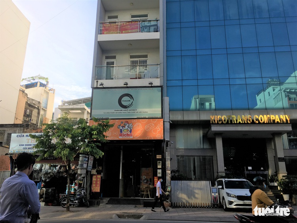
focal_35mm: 29
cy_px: 112
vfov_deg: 48.2
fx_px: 249
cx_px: 148
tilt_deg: +17.6
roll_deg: -0.6
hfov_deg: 61.7
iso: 25
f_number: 2.2
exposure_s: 1/884
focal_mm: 4.15
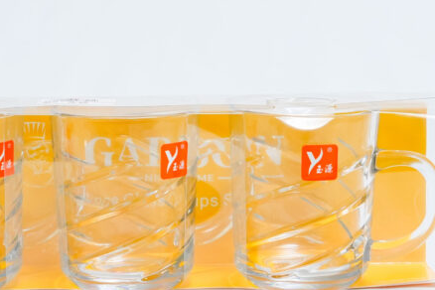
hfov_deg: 18.2
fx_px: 1353
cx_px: 147
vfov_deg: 12.2
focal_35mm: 112
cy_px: 175
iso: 2500
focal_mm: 47
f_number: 10
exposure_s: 1/125
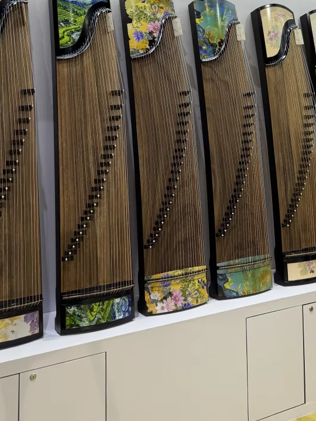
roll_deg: +0.9
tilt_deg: +5.4
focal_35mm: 48
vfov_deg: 37.5
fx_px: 584
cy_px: 57
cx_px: 254
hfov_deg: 29.6
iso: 64
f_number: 1.78
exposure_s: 1/137
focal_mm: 6.76
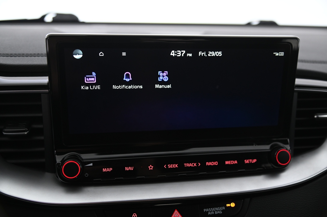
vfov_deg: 35.0
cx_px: 164
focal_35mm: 38
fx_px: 345
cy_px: 108
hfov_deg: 50.7
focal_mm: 38
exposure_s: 1/25
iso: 2000
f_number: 4
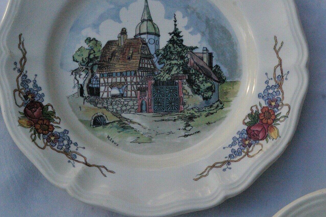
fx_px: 552
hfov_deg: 32.9
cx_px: 166
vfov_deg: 22.1
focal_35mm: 61
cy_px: 69
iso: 1600
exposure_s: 1/500
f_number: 8
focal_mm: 26
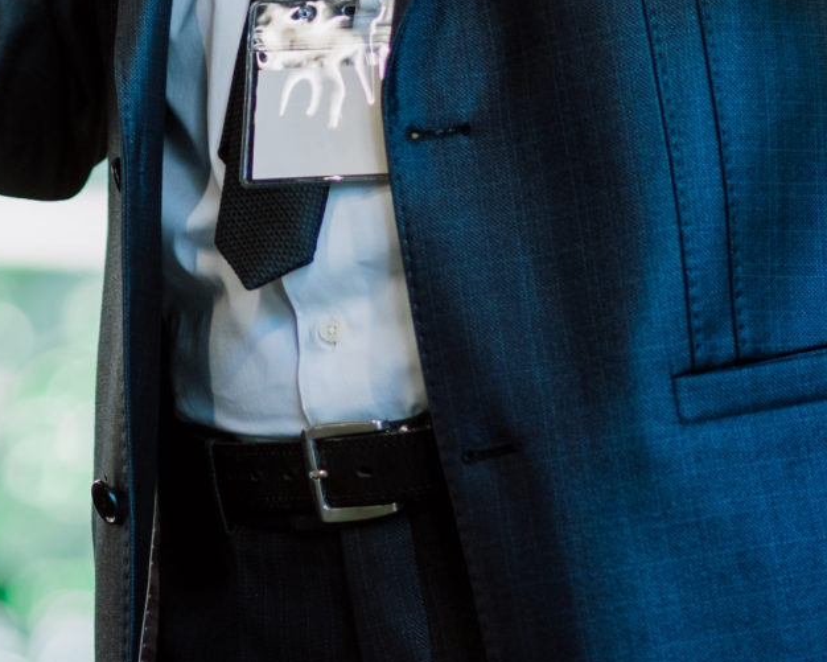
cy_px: -404
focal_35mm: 326
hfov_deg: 5.9
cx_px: -292
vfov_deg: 4.7
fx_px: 7980
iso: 500
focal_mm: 85
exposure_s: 1/160
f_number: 2
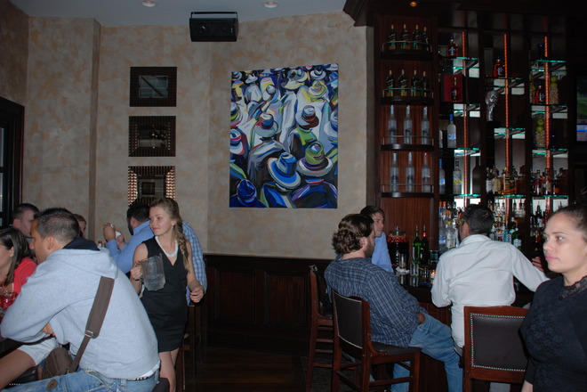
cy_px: 196
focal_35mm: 27
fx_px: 440
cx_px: 294
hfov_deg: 67.4
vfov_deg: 47.9
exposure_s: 1/60
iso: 200
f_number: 3.5
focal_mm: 18
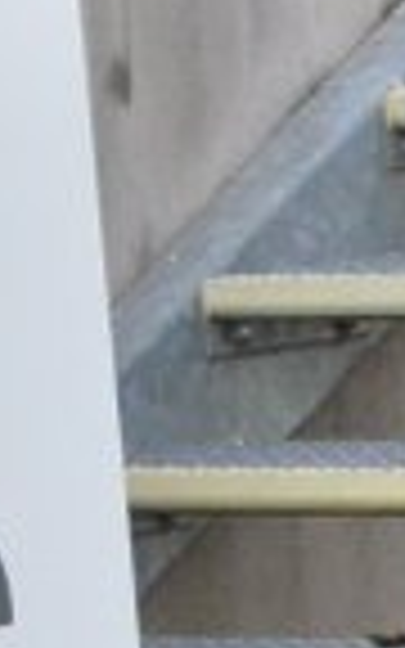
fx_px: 15682
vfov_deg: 2.4
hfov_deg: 1.5
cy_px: -830
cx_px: -1881
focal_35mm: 888
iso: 3200
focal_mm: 70
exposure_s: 1/640
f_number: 6.3
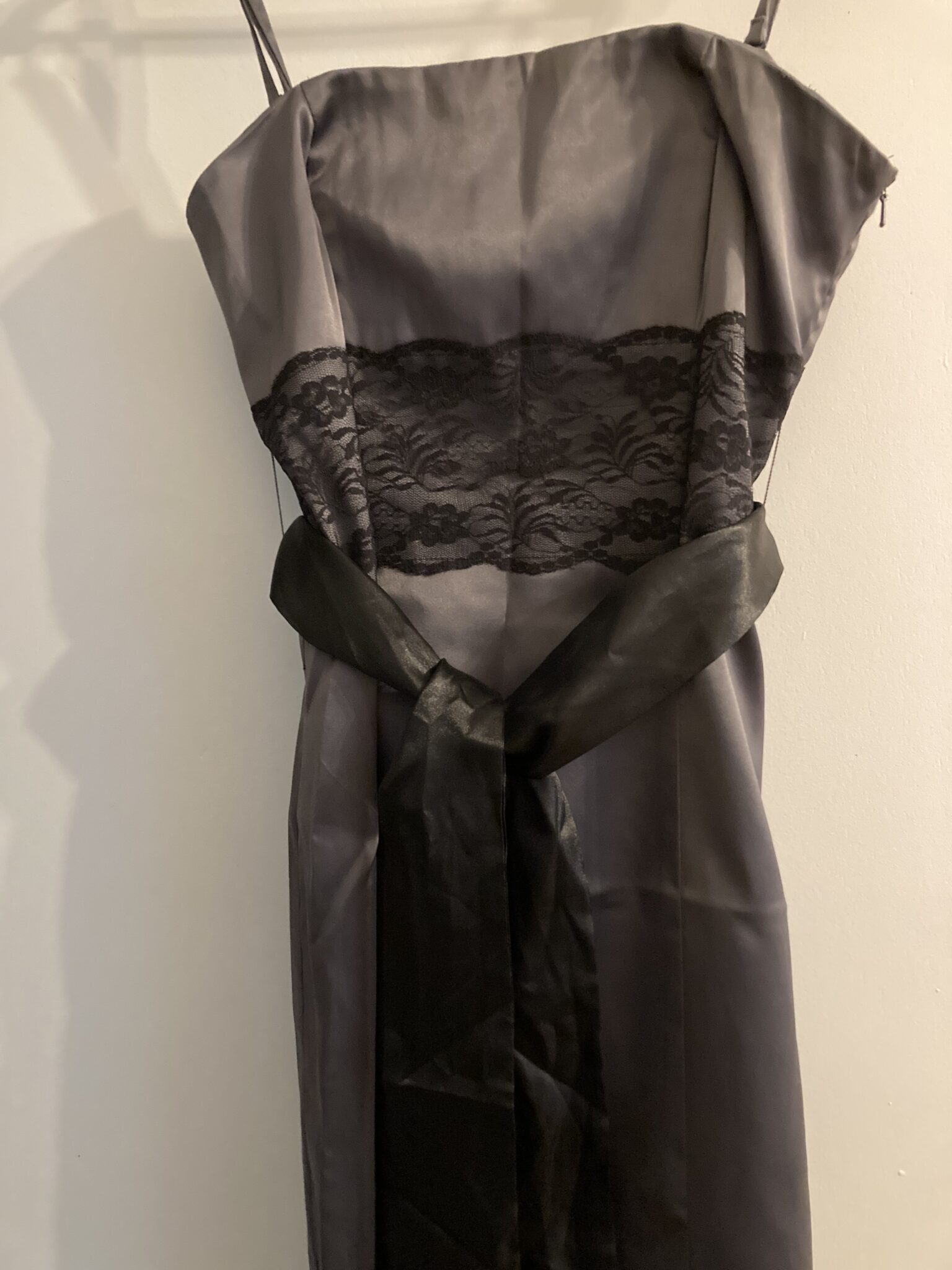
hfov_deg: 49.7
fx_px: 1027
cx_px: 476
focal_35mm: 28
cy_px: 635
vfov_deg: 63.4
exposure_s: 1/24
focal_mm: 3.99
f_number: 1.8
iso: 640
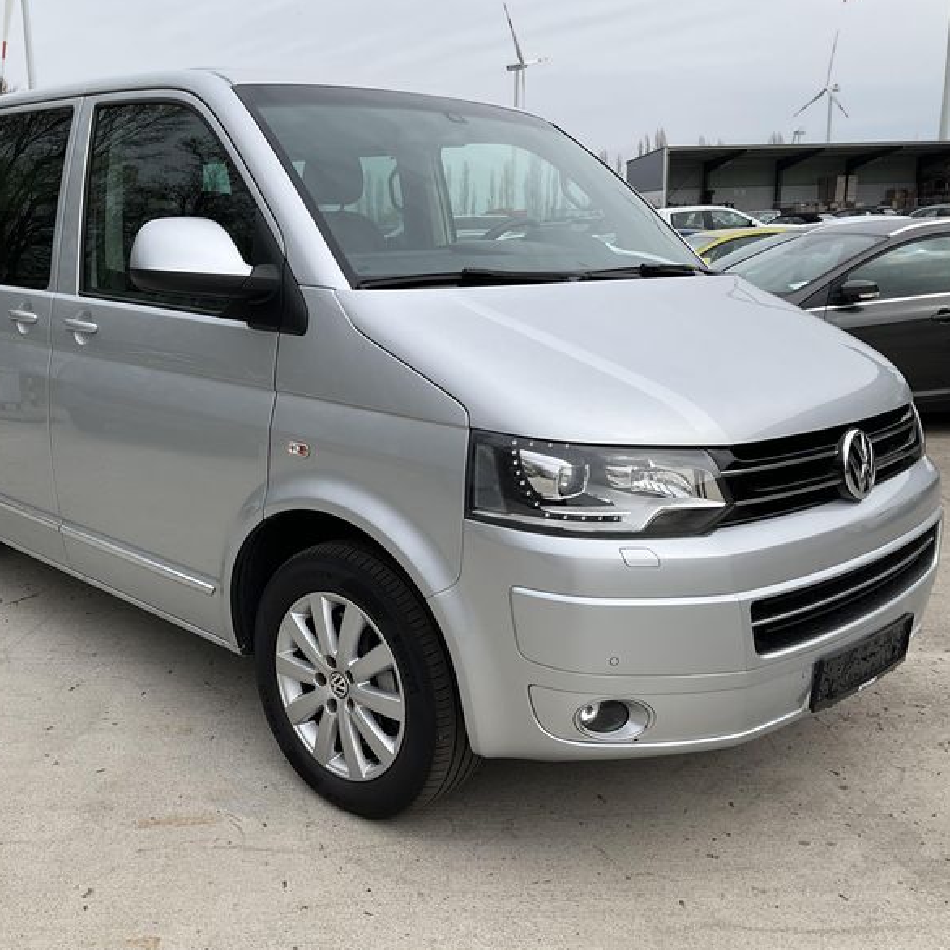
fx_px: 1087
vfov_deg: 47.2
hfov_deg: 46.7
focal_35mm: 35
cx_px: 345
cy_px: 475
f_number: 1.8
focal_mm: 3
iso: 25
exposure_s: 1/1675
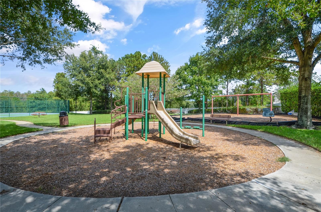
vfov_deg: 67.1
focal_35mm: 18
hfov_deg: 90.1
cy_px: 106
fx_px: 160
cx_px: 160
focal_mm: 12
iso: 200
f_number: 8
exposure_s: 1/250
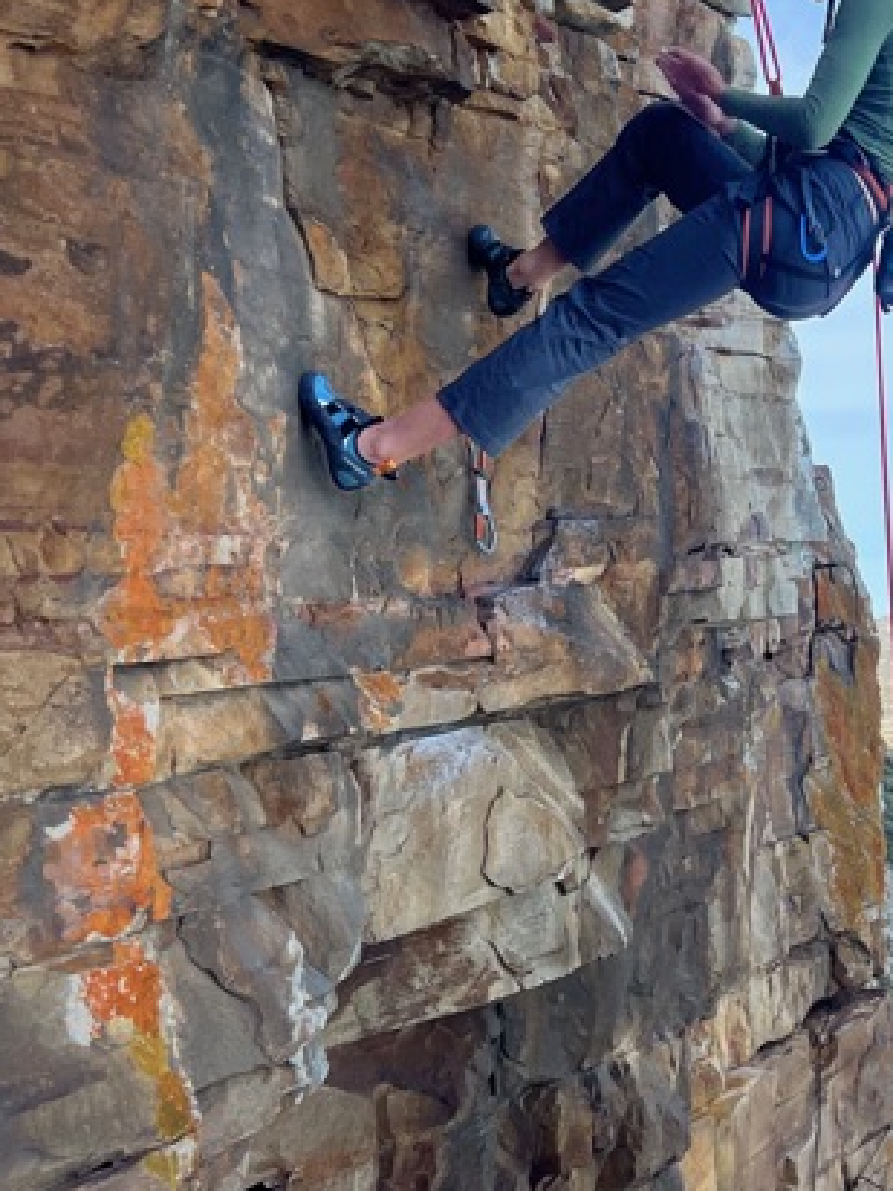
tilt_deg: +7.1
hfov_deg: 29.2
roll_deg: +5.6
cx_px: 786
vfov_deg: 39.5
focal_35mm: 48
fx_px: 1651
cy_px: 491
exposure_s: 1/3704
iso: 50
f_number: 1.5
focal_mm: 5.7
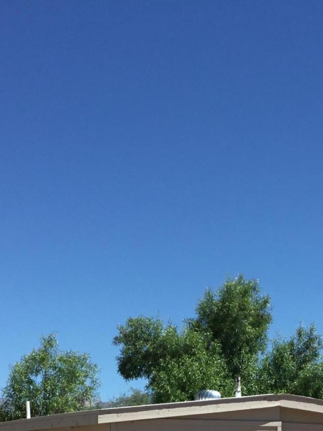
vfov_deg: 23.4
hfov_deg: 19.4
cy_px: 522
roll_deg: -0.9
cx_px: 192
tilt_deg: -3.3
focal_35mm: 76
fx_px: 946
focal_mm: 3.3
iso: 25
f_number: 2.4
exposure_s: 1/1698
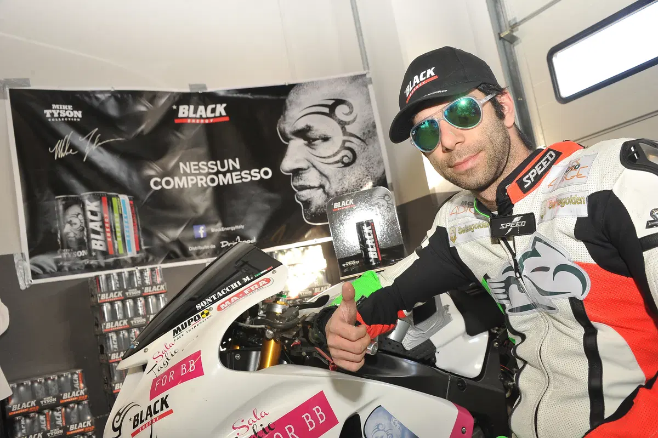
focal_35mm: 34
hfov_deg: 55.8
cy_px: 219
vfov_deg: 38.9
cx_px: 329
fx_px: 621
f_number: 8
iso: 1250
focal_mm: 34
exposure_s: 1/60
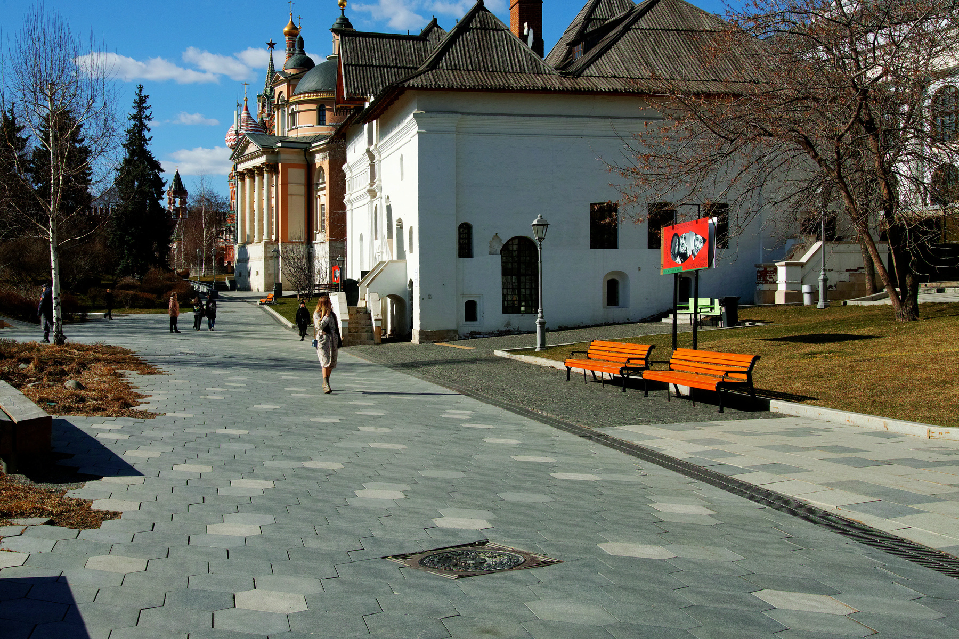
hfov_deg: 42.7
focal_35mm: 46
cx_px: 480
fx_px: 1225
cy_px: 320
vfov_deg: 29.2
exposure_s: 1/320
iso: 100
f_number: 10
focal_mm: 35
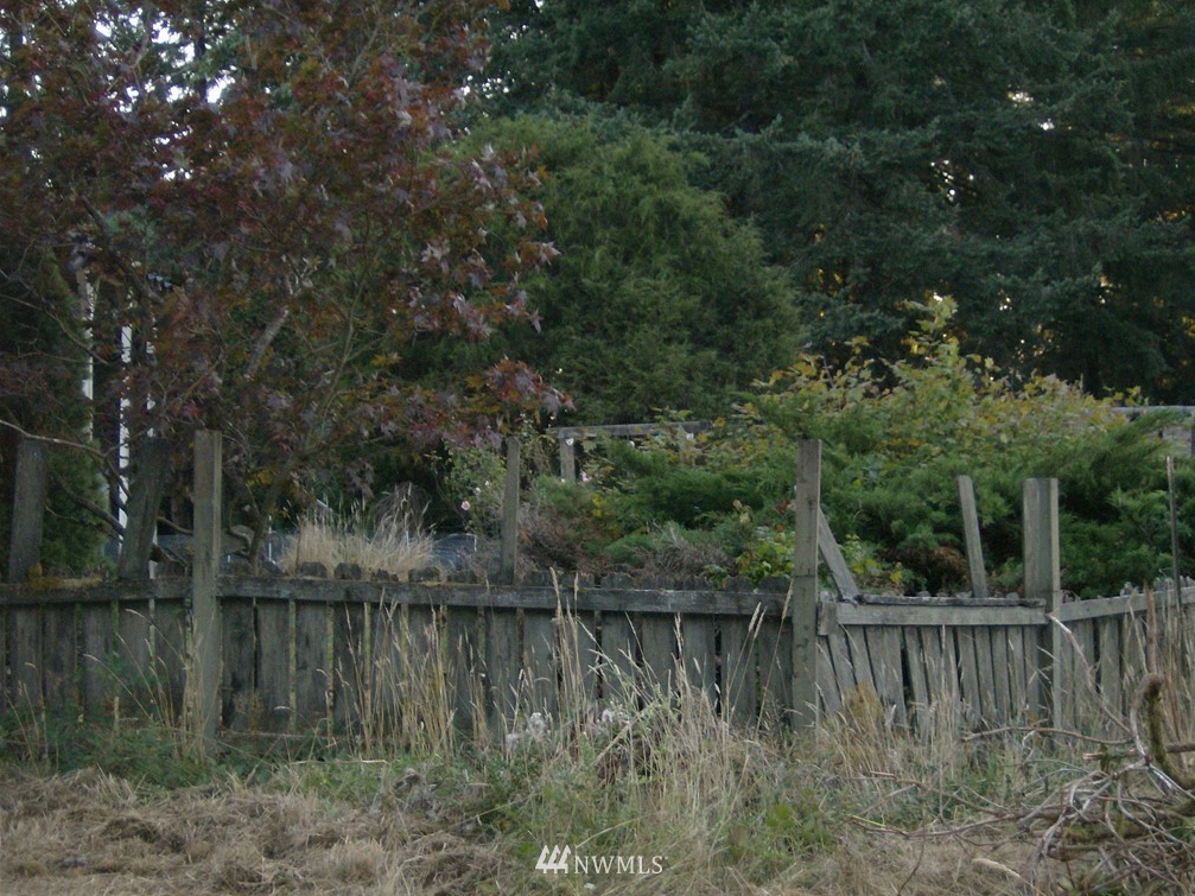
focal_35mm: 71
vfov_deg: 20.7
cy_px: 446
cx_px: 602
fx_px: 2451
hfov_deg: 27.4
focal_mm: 11.6
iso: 200
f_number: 3.7
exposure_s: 1/91.3
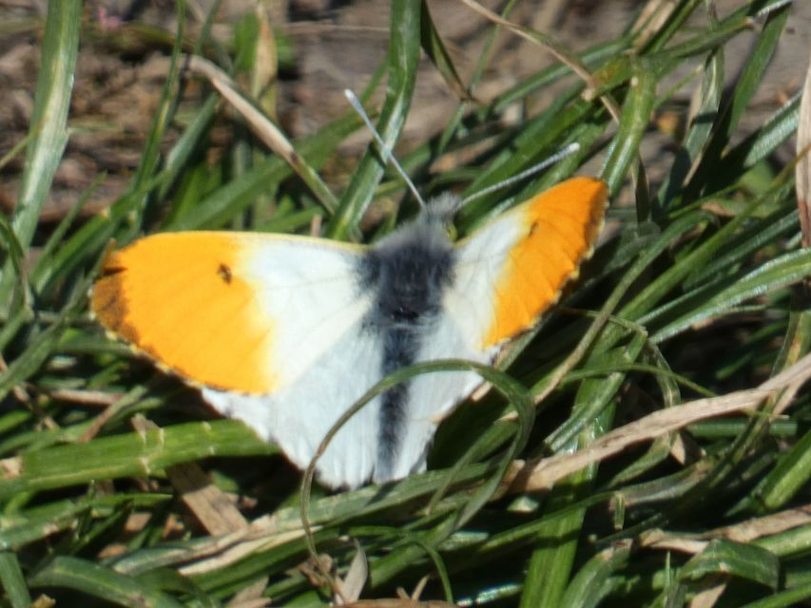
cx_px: 406
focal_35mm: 1196
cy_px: 304
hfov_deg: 1.7
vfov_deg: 1.2
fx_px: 28024
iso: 80
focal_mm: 214.2
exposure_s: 1/200
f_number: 5.9
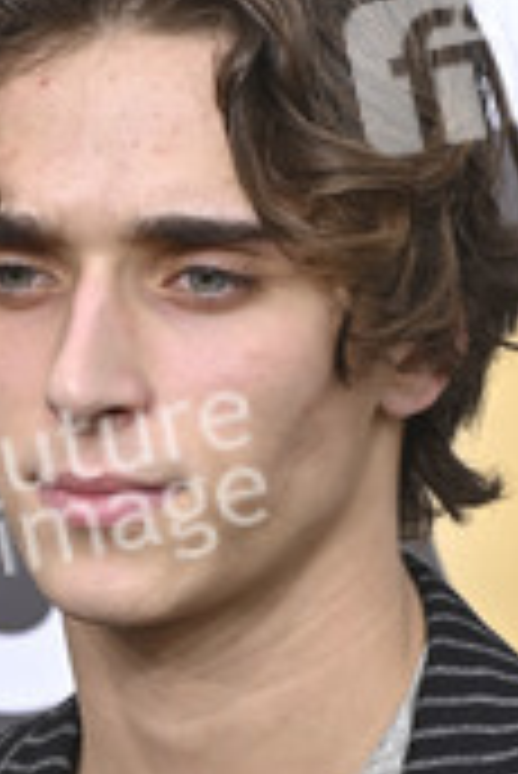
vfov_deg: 4.8
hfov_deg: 3.2
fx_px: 9240
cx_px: 167
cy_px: 724
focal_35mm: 429
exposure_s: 1/640
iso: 800
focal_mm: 185
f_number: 8
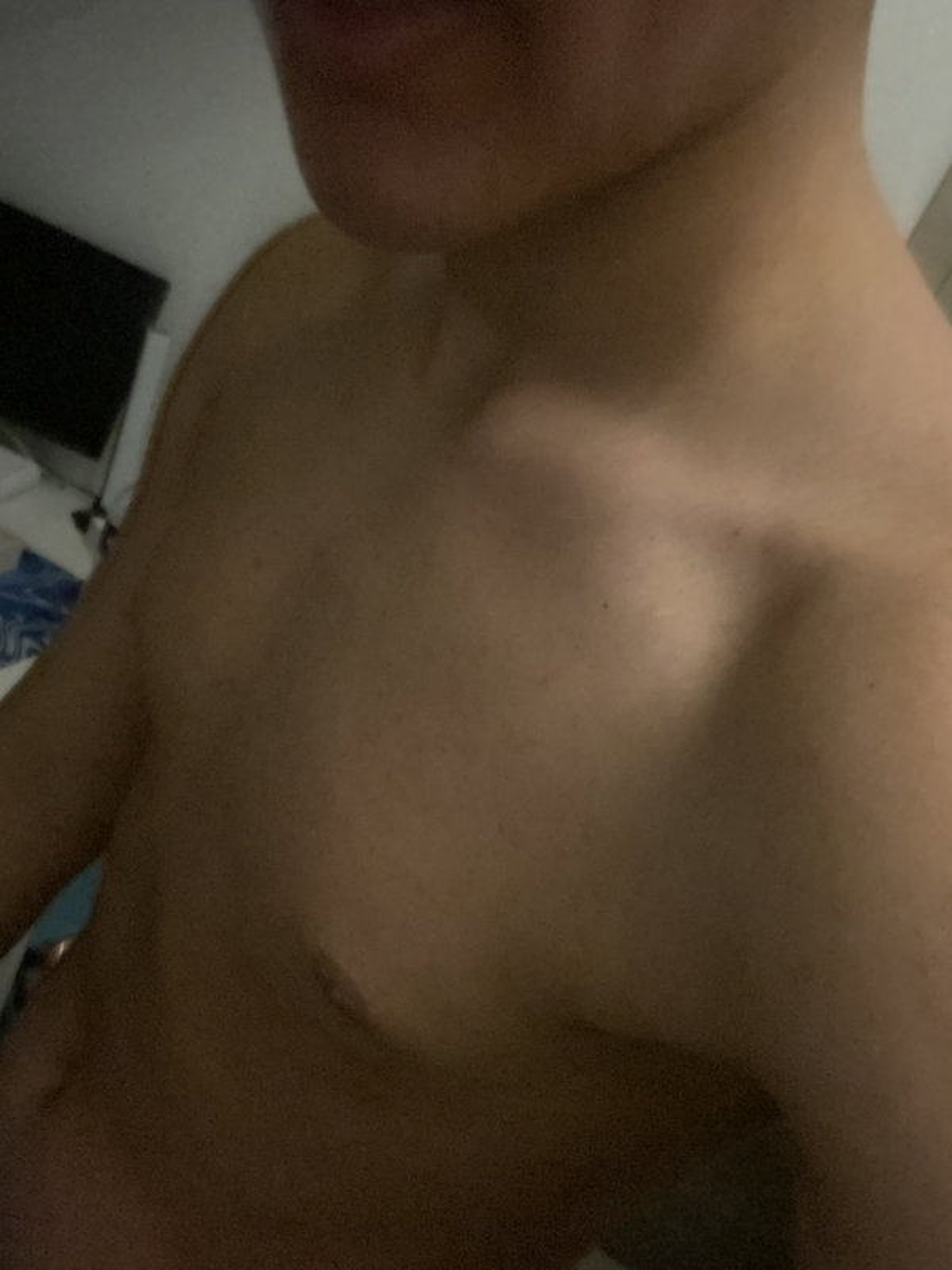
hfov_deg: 46.8
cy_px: 635
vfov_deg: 60.0
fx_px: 1100
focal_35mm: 30
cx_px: 476
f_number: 2.2
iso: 2000
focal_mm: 2.71
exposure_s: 1/15
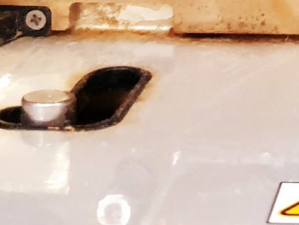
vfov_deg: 8.9
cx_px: 444
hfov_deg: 11.8
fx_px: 1391
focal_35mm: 161
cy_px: -139
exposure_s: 1/33
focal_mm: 4.3
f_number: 1.5
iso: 320
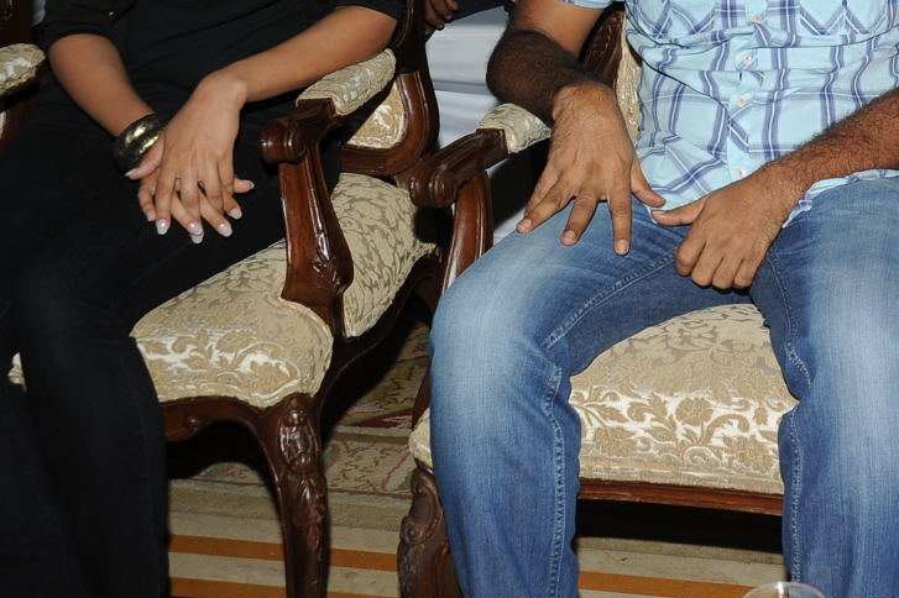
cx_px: 851
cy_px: -13
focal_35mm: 77
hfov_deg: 25.3
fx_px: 1922
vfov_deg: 17.3
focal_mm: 35
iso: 200
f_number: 8
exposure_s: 1/125
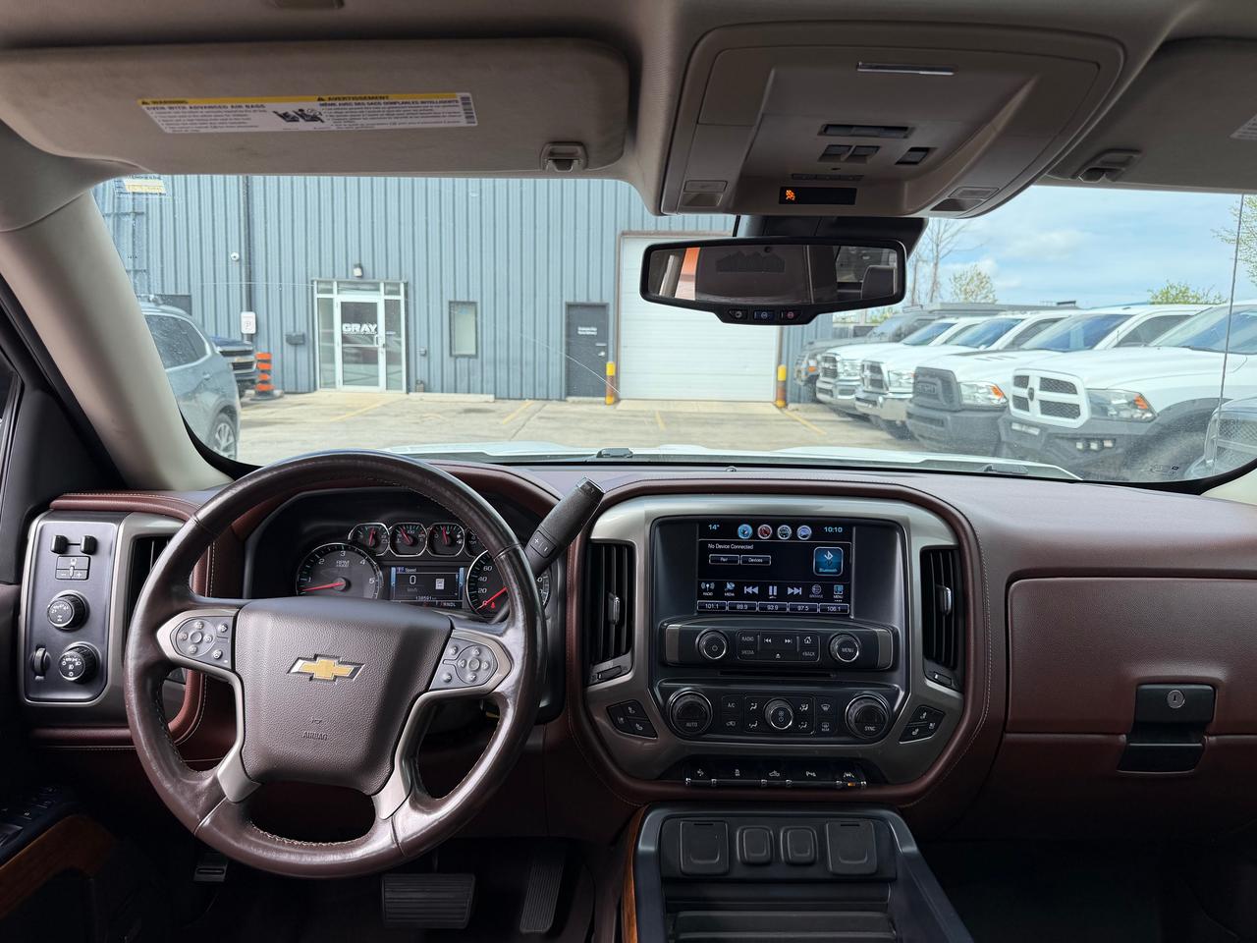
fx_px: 872
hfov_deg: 71.6
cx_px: 628
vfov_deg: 56.8
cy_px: 472
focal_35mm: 24
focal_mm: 6.76
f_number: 1.78
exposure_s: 1/1139
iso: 100
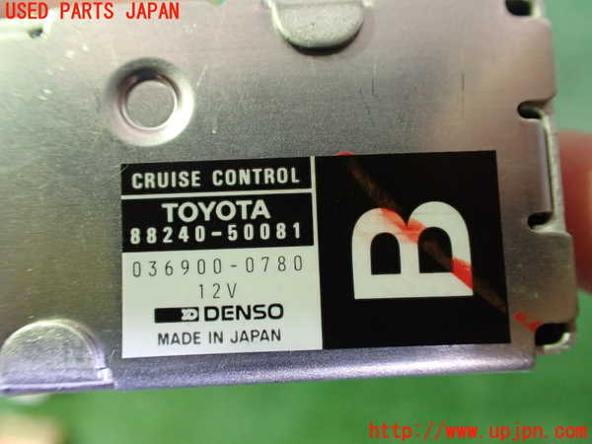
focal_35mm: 30
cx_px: 296
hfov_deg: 60.0
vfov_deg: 46.8
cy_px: 222
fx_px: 513
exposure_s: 1/30
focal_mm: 5.4
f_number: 2.3
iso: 800
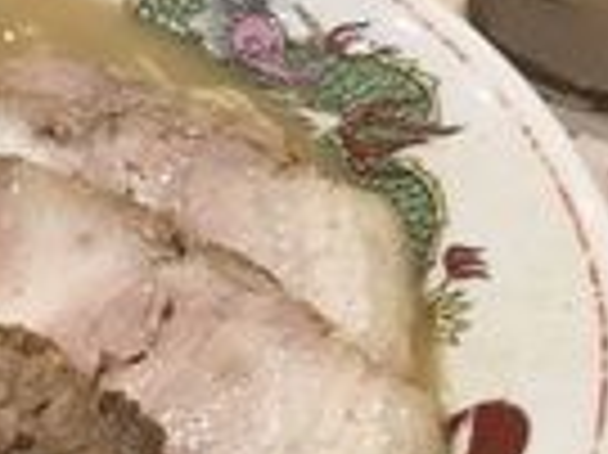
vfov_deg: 16.7
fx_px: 1527
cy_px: 434
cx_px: -212
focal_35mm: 87
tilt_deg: -47.2
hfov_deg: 20.3
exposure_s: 1/20
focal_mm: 3.99
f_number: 1.8
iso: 40
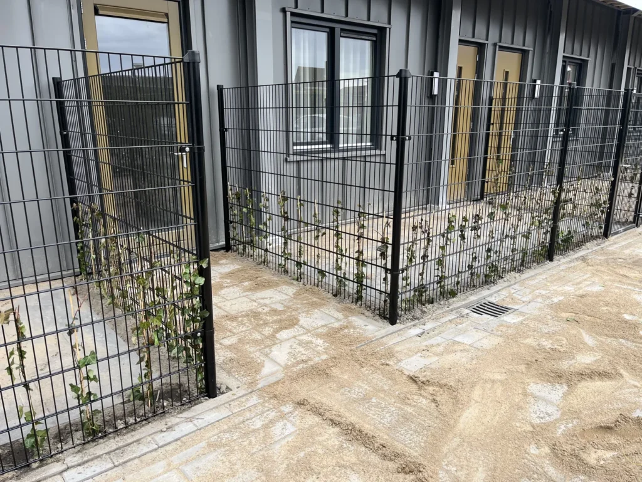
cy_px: 241
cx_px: 321
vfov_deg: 53.1
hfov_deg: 67.3
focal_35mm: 26
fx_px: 482
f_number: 1.6
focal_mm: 5.1
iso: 50
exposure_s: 1/571
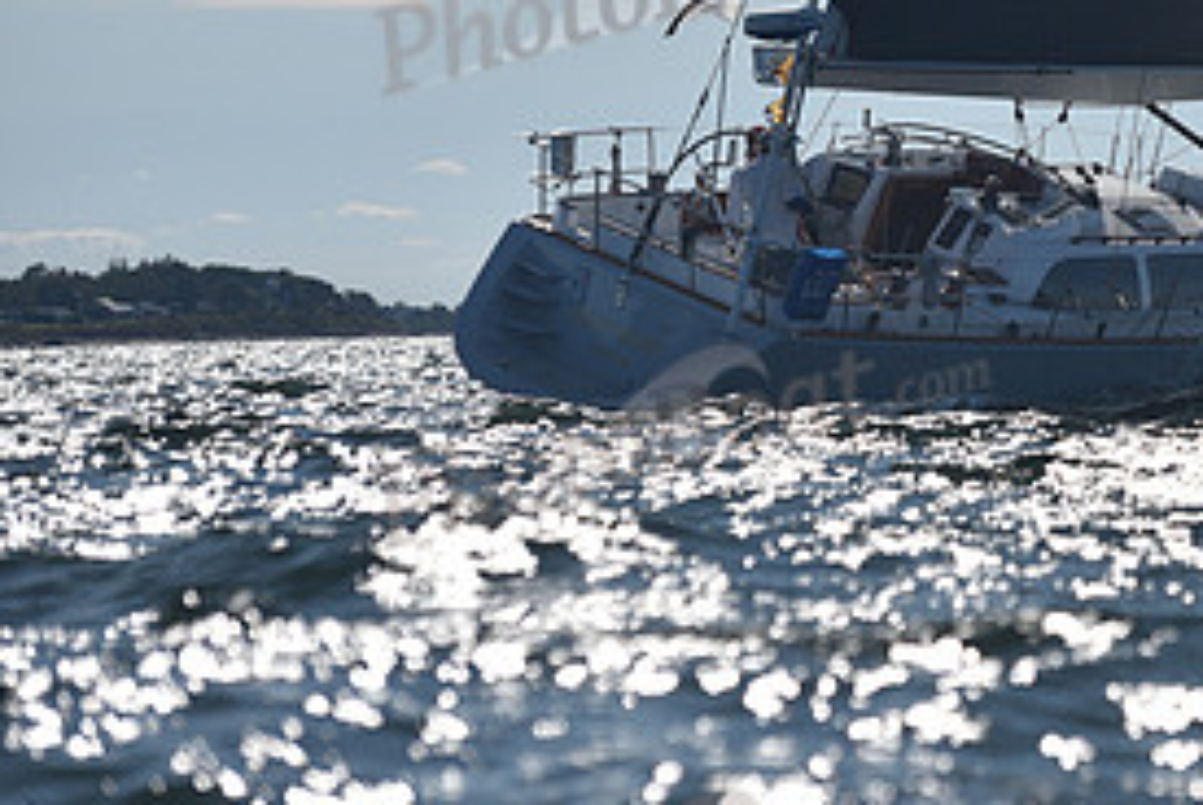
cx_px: 1220
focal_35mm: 253
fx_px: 8463
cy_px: 147
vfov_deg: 5.4
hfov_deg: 8.1
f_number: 4
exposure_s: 1/4000
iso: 250
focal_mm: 120
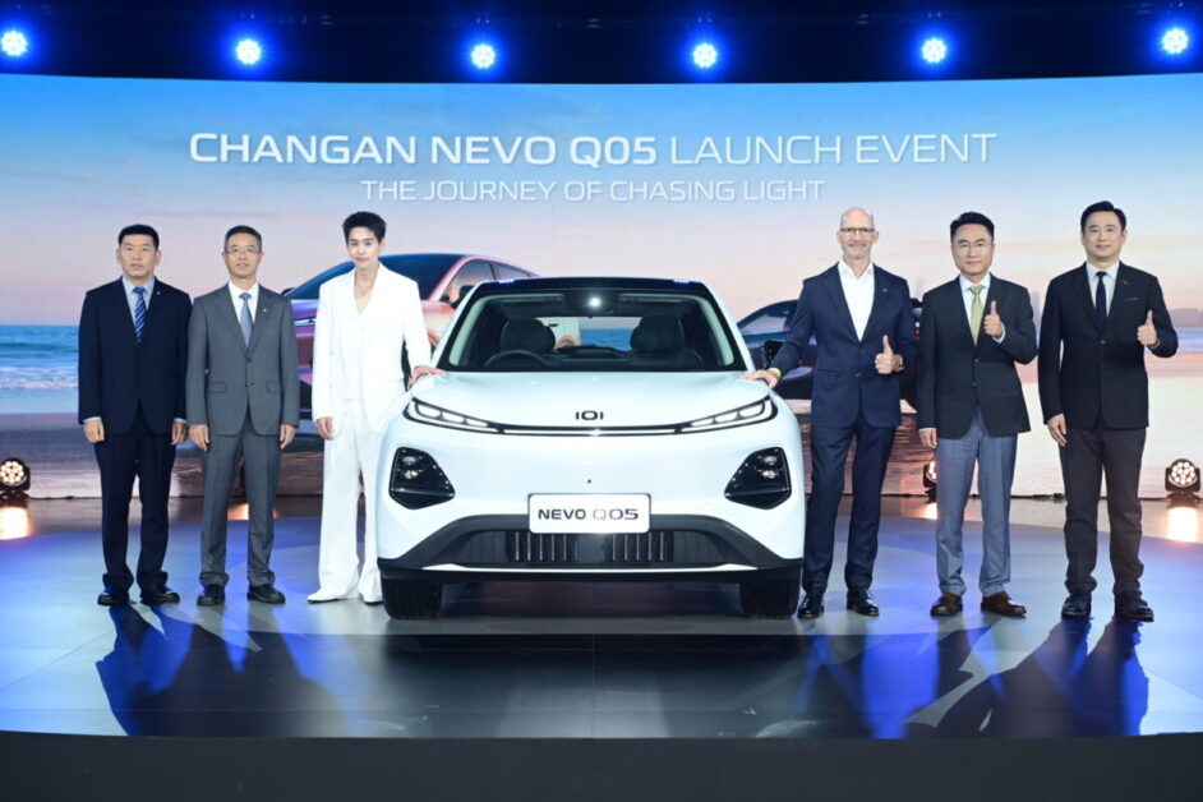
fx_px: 1738
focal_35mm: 52
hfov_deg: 38.2
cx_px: 602
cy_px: 401
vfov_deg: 26.0
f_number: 7.1
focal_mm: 52
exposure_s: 1/160
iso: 1250
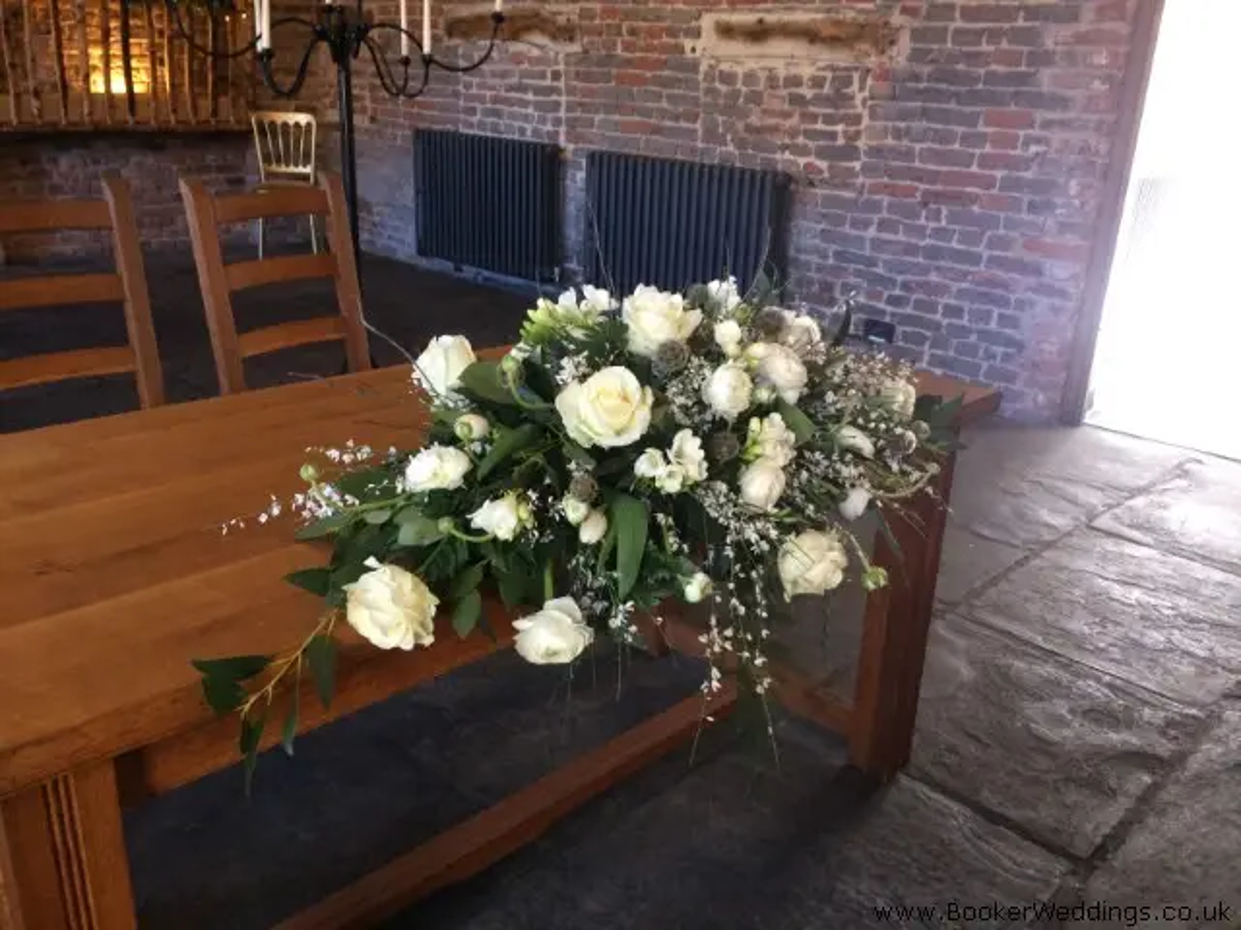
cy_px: 465
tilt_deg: -22.9
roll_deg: -1.4
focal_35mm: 29
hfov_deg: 61.7
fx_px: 1040
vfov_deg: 48.2
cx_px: 620
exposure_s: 1/33
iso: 200
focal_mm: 4.15
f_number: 2.2
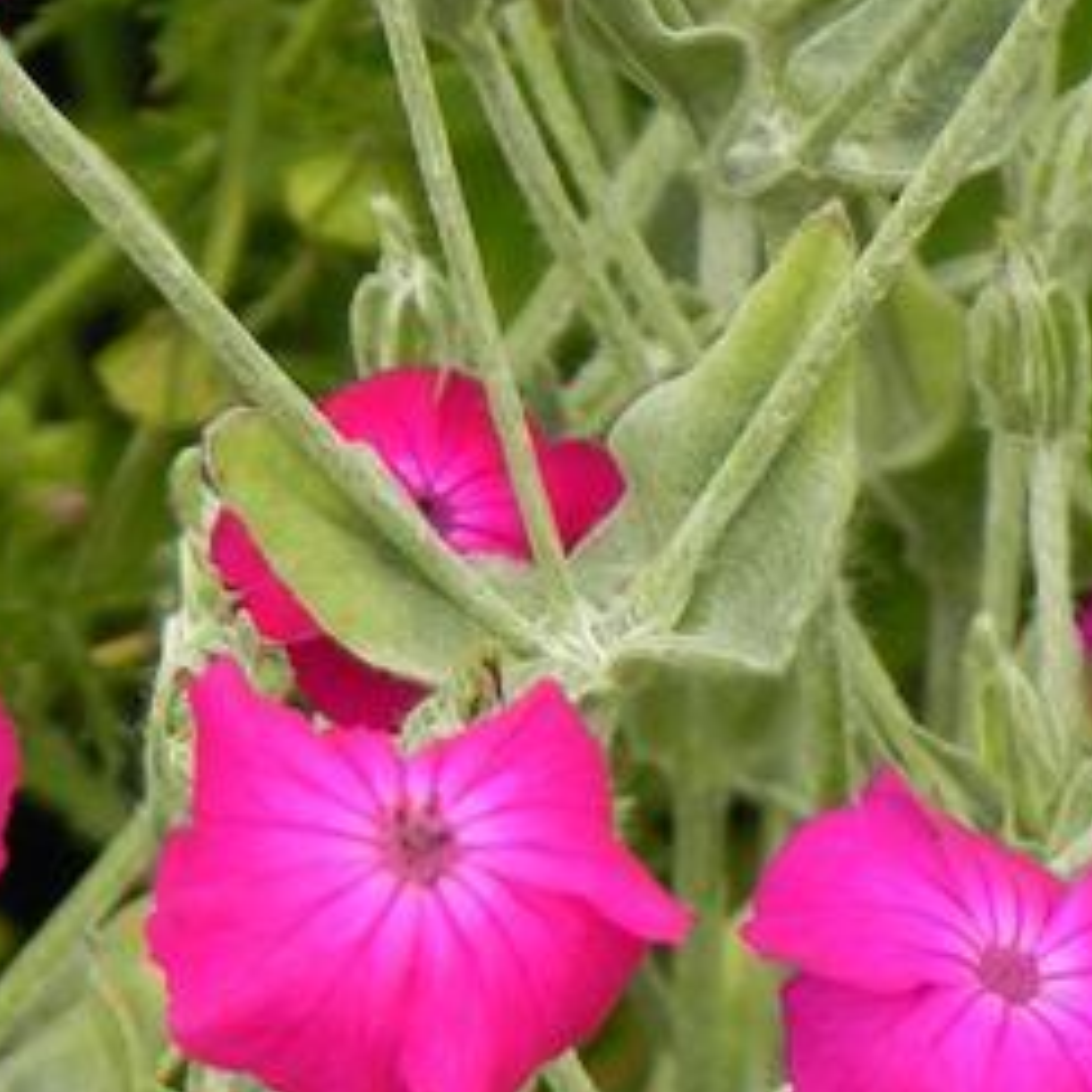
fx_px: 16739
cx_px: 640
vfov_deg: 3.7
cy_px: 953
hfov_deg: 3.7
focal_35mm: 469
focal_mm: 28.8
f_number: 5
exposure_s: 1/640
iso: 160
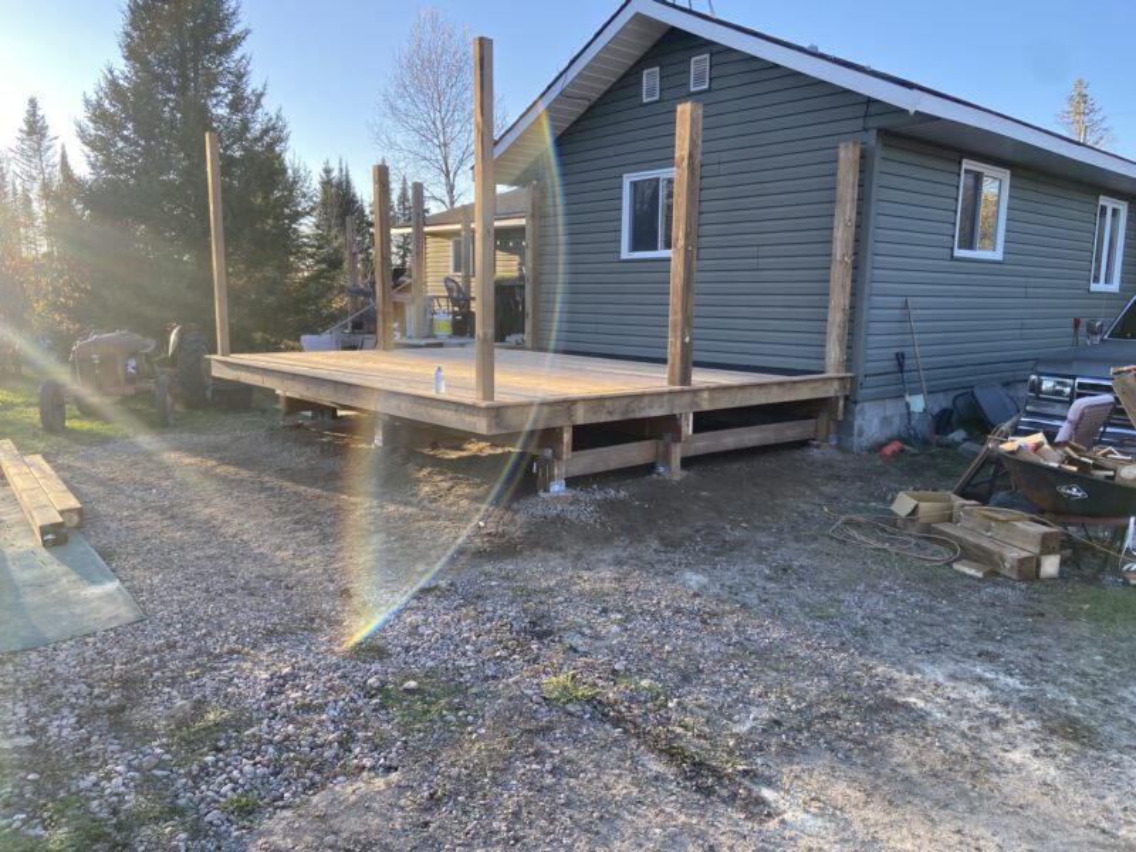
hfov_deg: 67.3
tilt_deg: -9.7
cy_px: 426
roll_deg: -0.9
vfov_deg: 53.1
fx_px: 853
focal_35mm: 26
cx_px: 568
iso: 32
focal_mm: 4.25
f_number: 1.8
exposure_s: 1/340
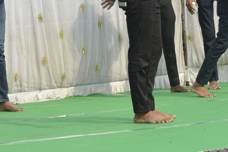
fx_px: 1235
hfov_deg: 10.5
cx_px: 221
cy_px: -19
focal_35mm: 195
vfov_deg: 7.0
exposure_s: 1/250
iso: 100
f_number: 8
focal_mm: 40
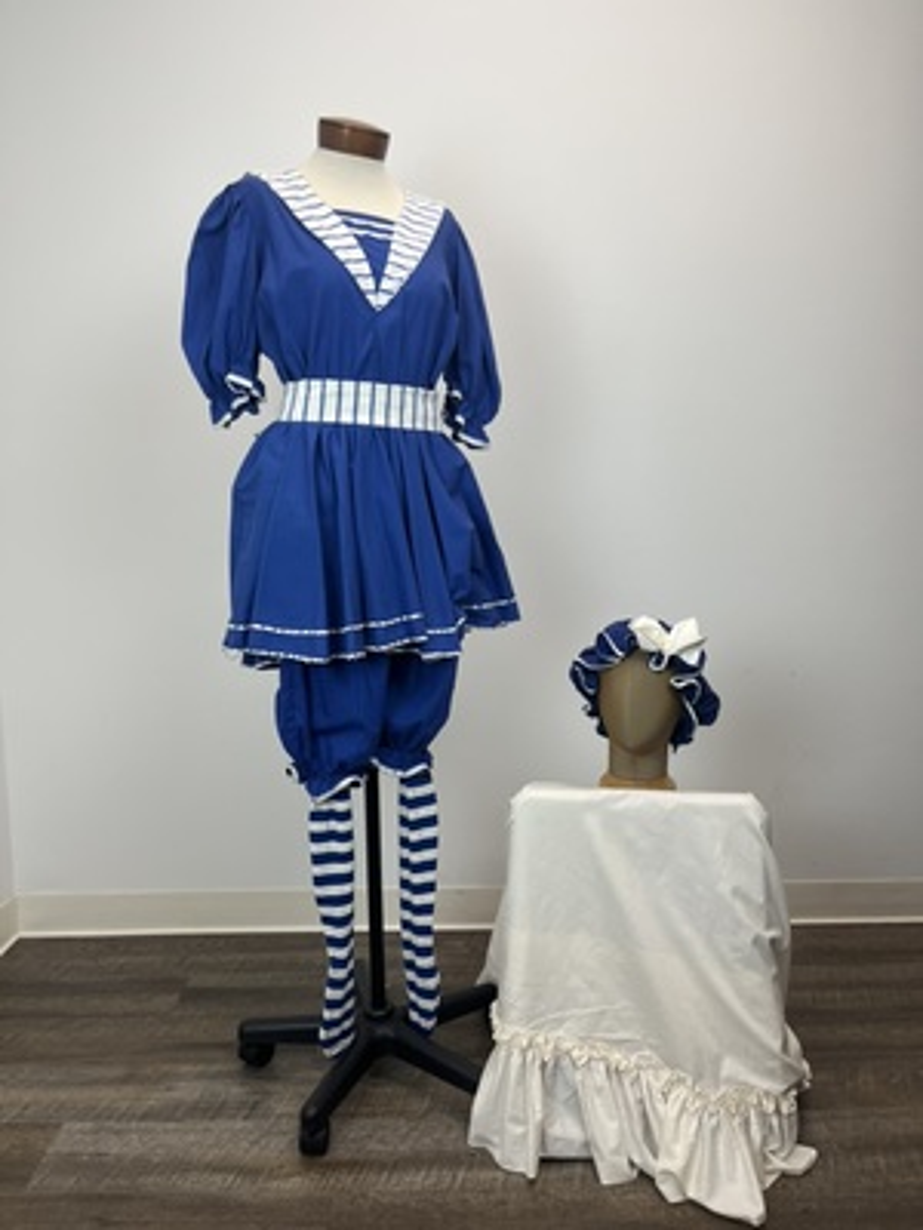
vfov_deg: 67.3
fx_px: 924
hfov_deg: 53.1
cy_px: 615
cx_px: 462
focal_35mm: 26
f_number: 1.6
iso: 40
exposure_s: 1/251
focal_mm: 5.1
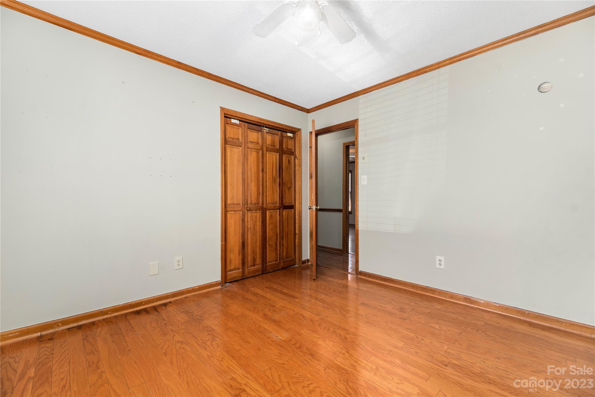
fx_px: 231
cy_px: 198
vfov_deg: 81.2
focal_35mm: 14
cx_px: 298
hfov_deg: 104.2
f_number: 6.3
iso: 320
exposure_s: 1/8
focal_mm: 14
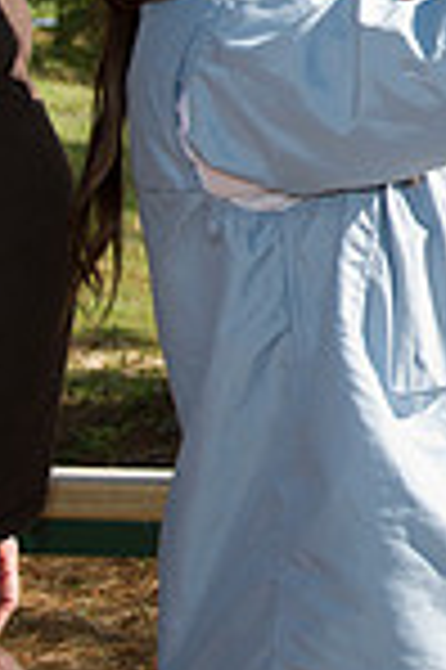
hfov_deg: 8.9
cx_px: 761
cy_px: -130
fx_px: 2757
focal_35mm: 148
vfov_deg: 13.5
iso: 100
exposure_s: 1/250
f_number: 6.3
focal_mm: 38
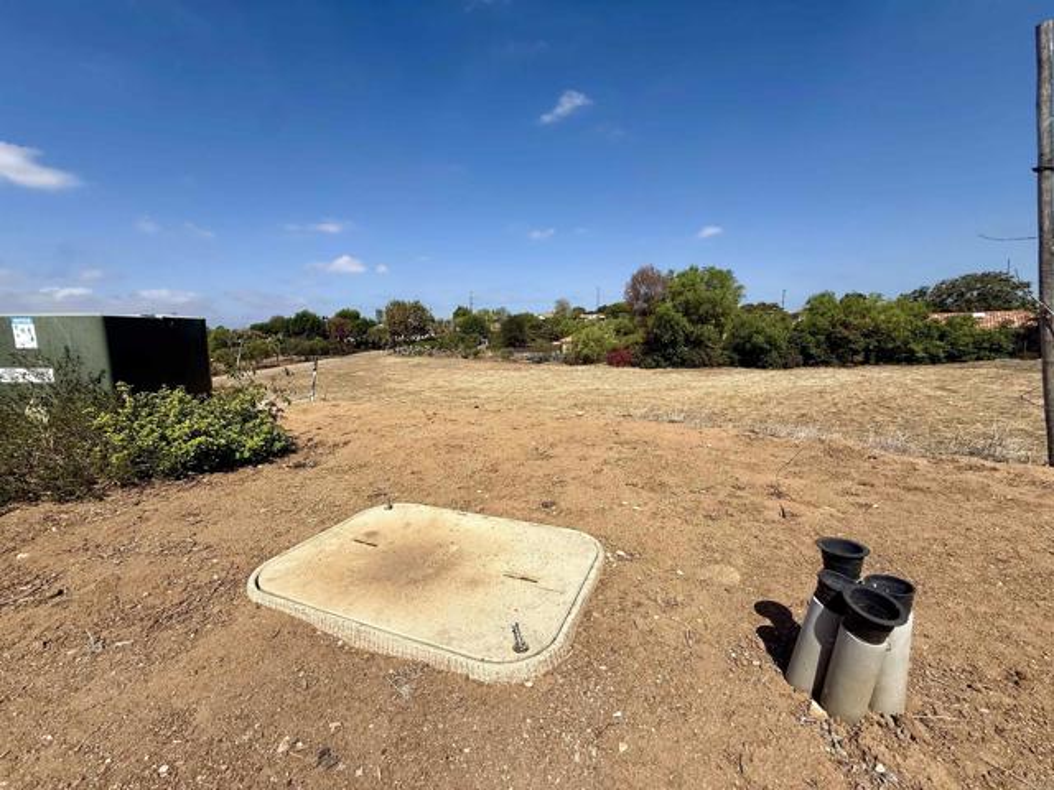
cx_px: 527
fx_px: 426
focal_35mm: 14
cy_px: 395
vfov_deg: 85.7
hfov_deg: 102.1
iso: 50
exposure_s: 1/3460
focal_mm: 2.22
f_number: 2.2
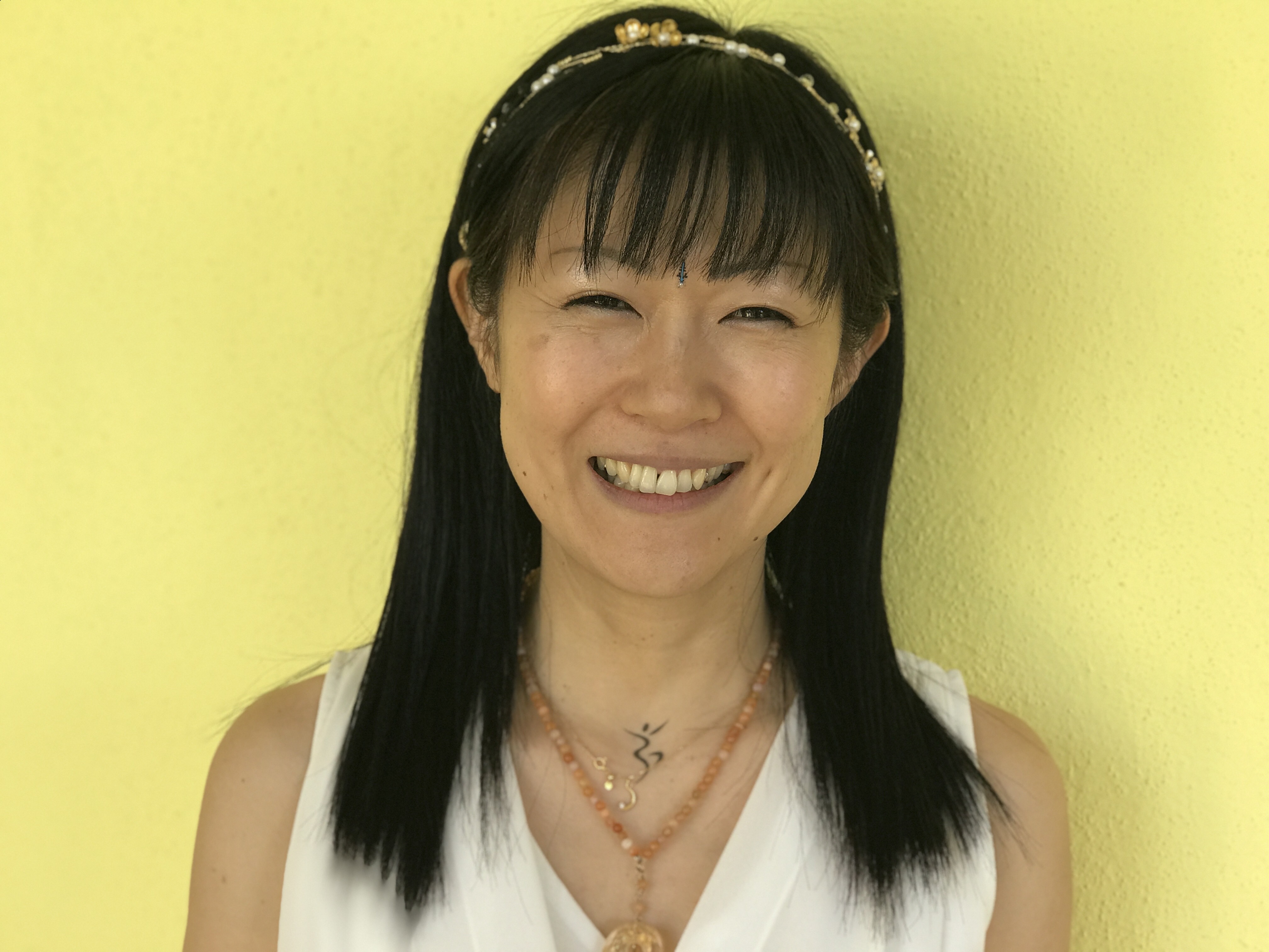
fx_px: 2090
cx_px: 634
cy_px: 476
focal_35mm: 57
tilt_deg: -6.7
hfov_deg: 33.8
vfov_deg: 25.7
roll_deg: -2.7
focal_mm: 6.6
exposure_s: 1/50
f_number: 2.8
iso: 25
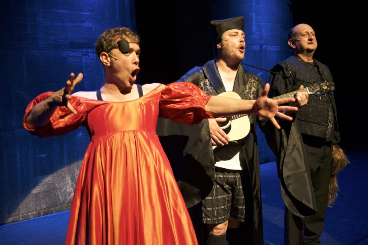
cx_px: 184
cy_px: 122
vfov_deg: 33.0
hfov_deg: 47.9
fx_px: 414
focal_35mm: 40
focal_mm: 27
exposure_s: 1/50
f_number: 4
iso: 3200
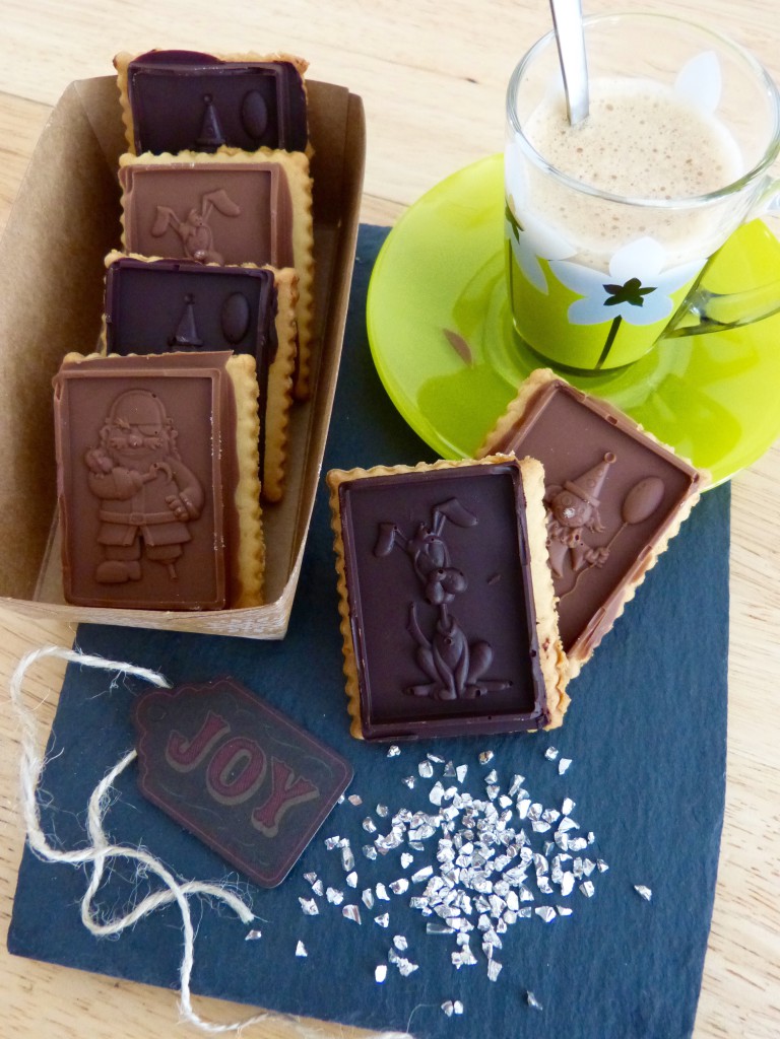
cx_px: 390
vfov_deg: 60.0
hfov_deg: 46.8
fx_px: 901
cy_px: 520
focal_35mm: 30
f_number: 2.9
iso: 800
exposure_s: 1/20
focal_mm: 5.1
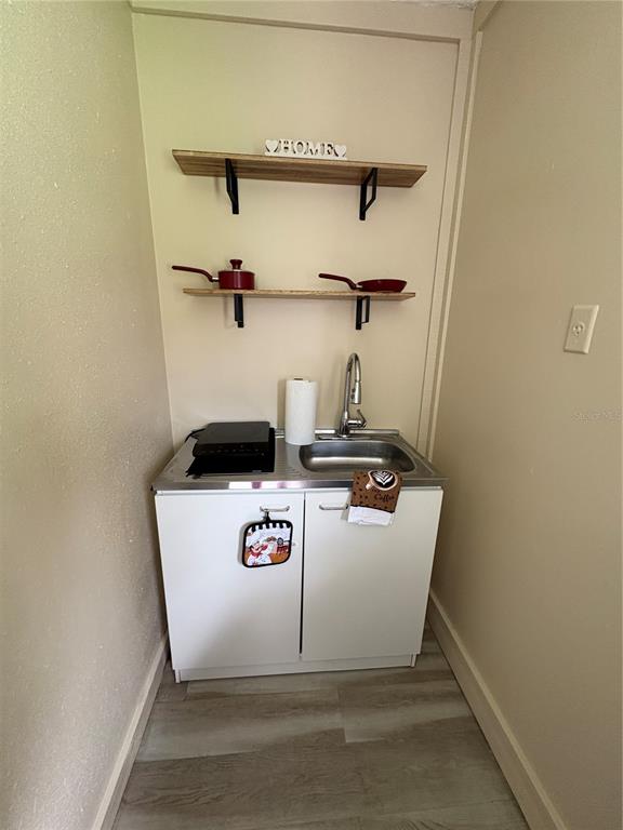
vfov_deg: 102.1
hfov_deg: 85.7
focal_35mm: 14
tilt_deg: -14.9
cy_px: 415
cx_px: 312
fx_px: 336
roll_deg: -0.1
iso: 200
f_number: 2.2
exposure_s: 1/99
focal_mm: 2.22
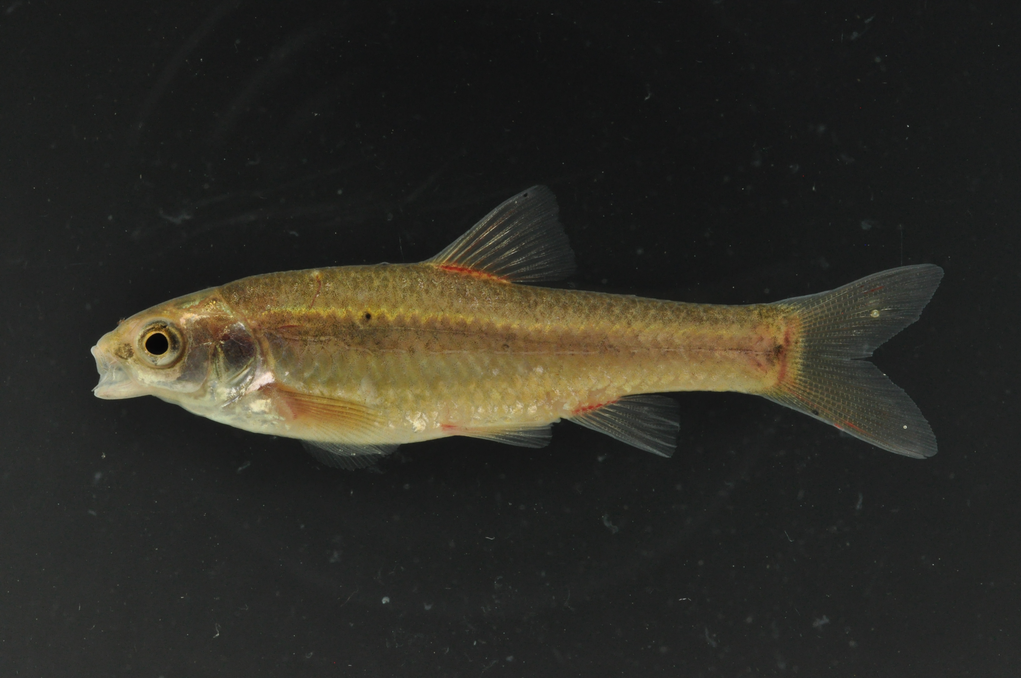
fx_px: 2549
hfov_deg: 22.6
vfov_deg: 15.2
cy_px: 339
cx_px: 510
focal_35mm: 90
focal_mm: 60
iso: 1000
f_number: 22
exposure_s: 1/8
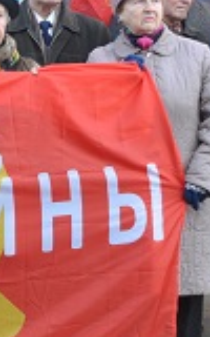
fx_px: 1145
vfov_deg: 16.6
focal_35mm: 125
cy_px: 79
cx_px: -138
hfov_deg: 10.0
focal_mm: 26
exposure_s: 1/50
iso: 200
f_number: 7.1
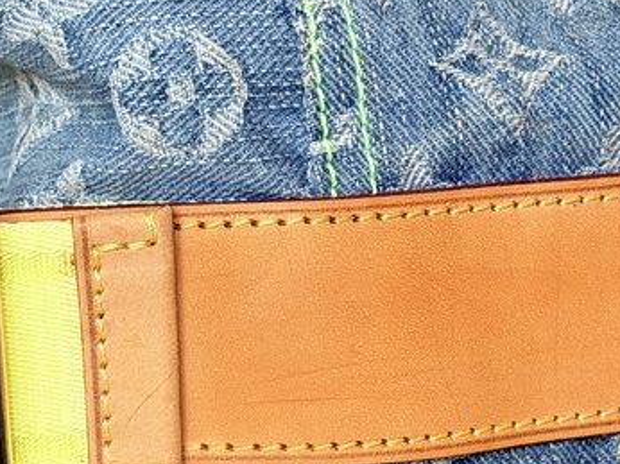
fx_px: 2506
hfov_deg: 14.1
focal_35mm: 140
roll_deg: -4.0
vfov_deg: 10.6
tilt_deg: -12.1
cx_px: 185
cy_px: 310
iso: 80
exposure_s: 1/100
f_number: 1.78
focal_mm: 6.76
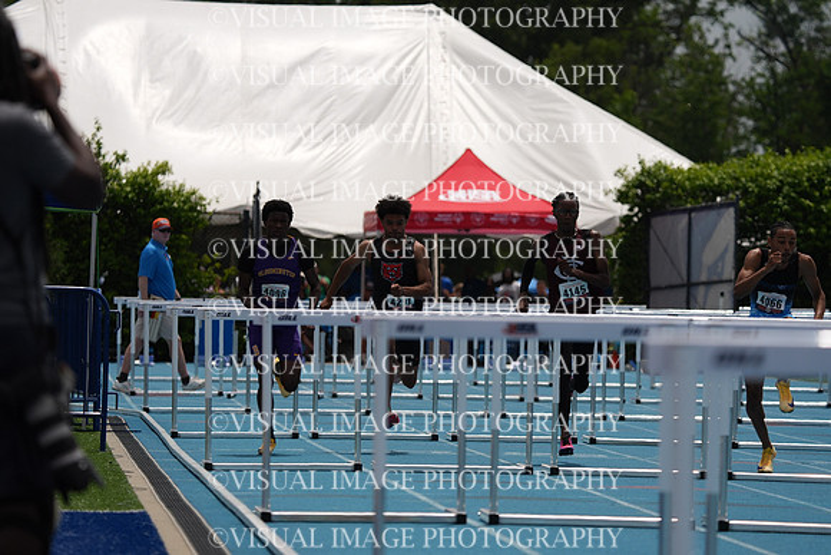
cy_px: 278
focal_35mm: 282
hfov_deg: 7.3
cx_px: 416
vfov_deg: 4.9
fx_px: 6511
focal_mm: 282
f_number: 6.3
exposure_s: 1/6400
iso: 500
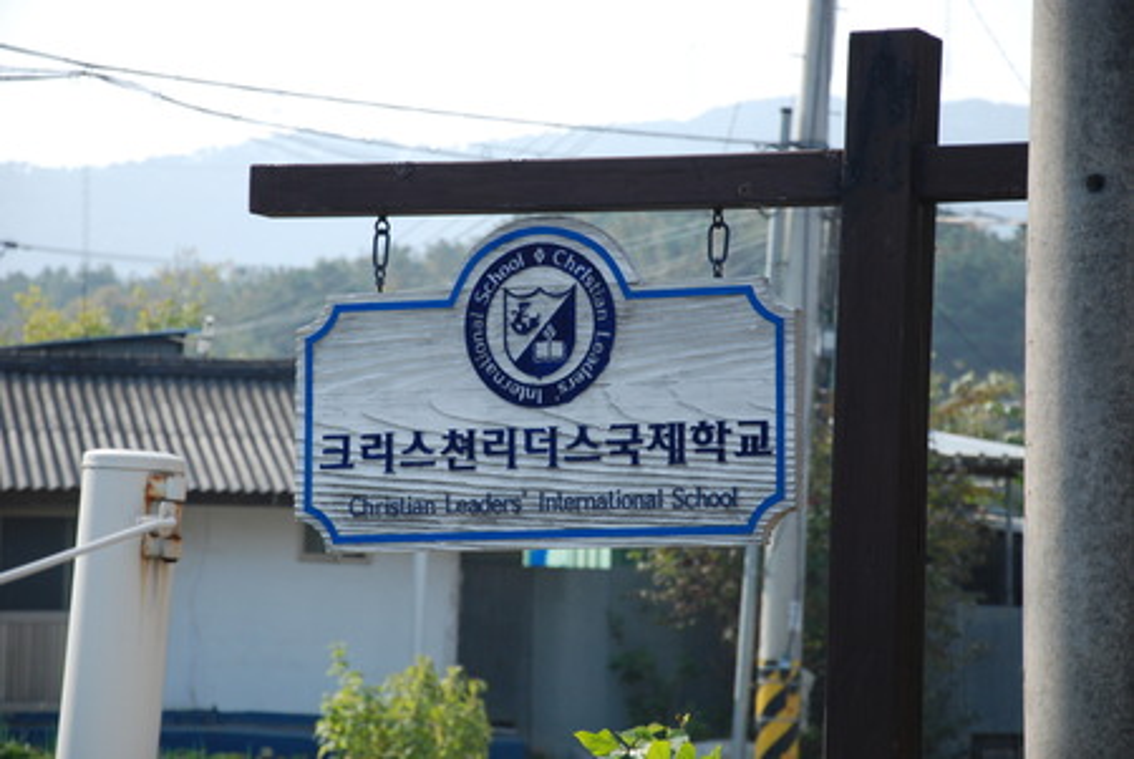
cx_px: 567
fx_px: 4635
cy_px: 380
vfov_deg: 9.4
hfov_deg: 13.9
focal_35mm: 147
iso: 400
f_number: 6.3
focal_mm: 98
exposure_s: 1/640
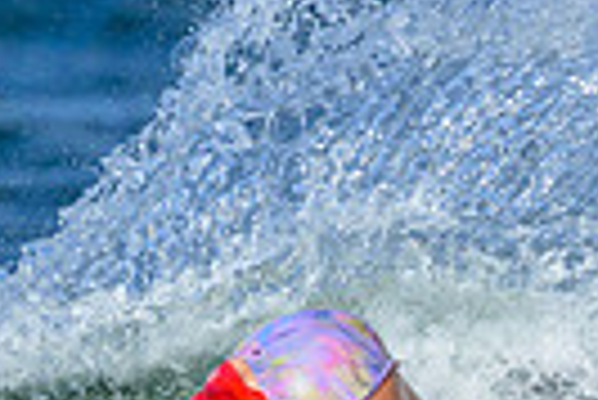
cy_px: 874
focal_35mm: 4802
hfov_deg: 0.4
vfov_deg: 0.3
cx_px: 224
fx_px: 79853
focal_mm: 800
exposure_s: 1/3200
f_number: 6.3
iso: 360
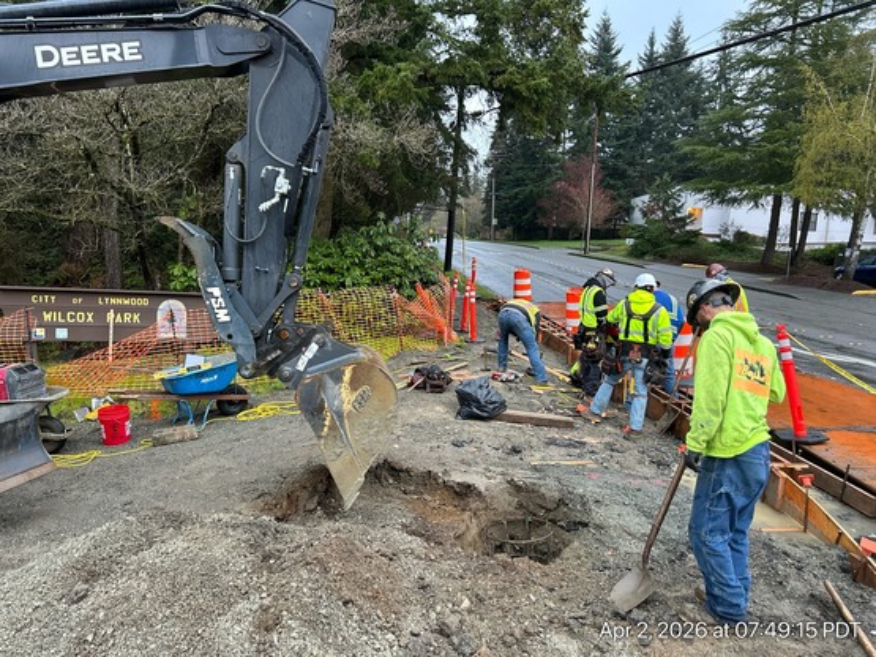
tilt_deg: -7.0
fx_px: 658
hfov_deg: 67.3
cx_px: 438
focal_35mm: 26
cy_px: 328
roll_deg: -2.8
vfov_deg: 53.0
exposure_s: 1/106
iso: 125
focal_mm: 5.7
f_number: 1.5
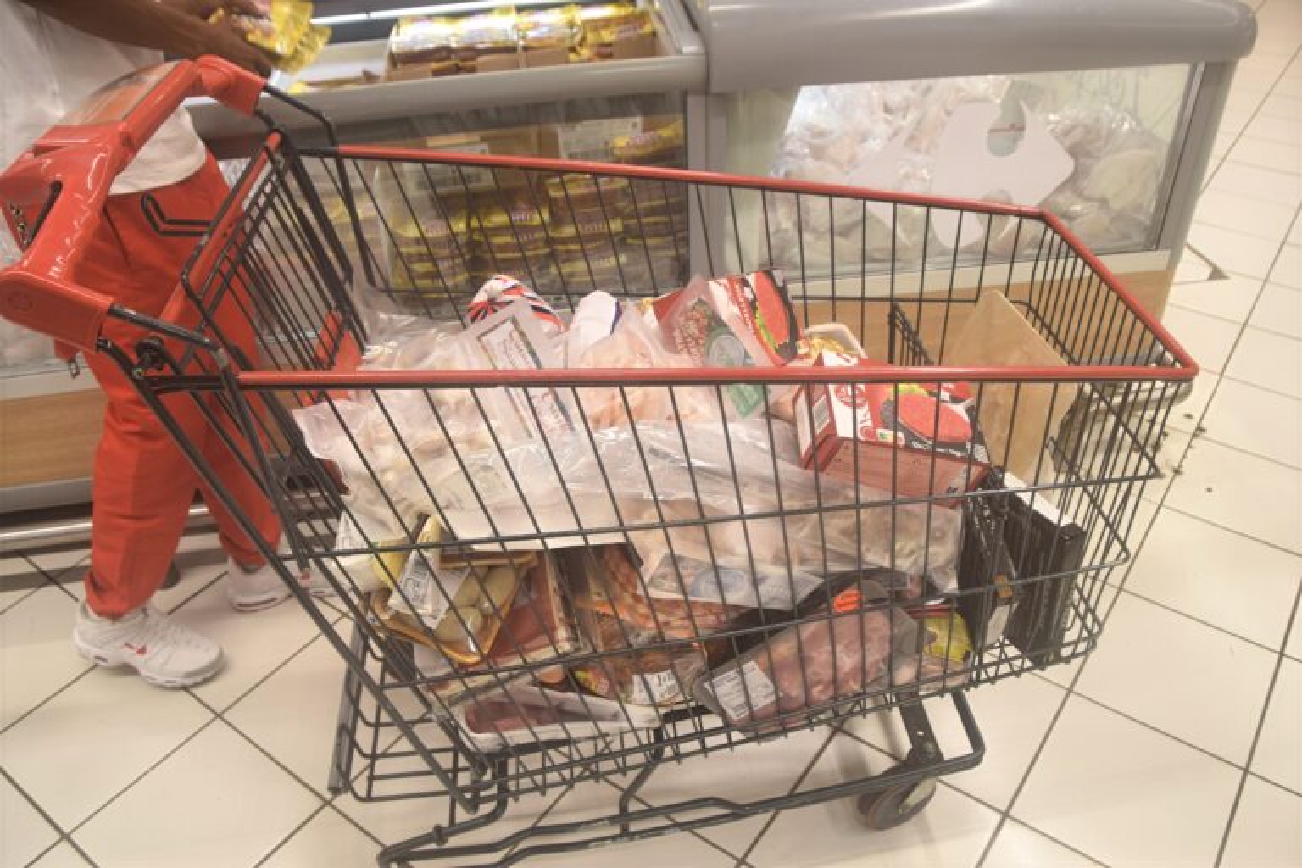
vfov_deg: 47.9
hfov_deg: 67.4
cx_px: 651
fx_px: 976
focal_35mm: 27
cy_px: 434
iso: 400
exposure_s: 1/125
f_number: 5.6
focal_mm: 18
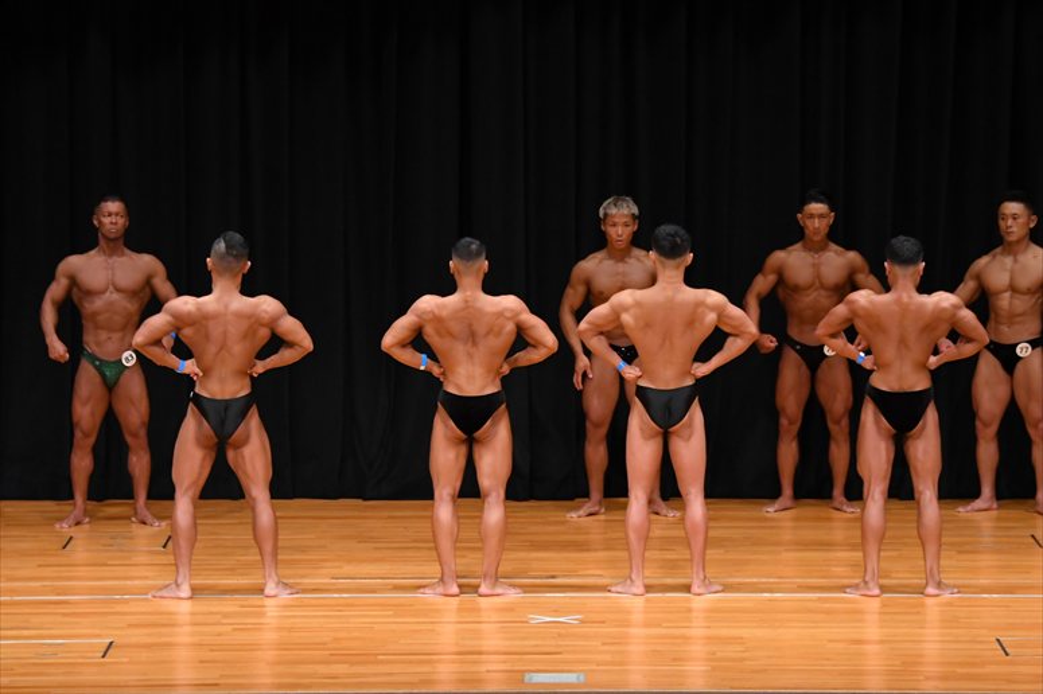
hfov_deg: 12.2
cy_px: 347
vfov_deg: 8.2
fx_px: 4865
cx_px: 522
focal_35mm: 168
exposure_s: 1/400
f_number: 5.6
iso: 3200
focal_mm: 112
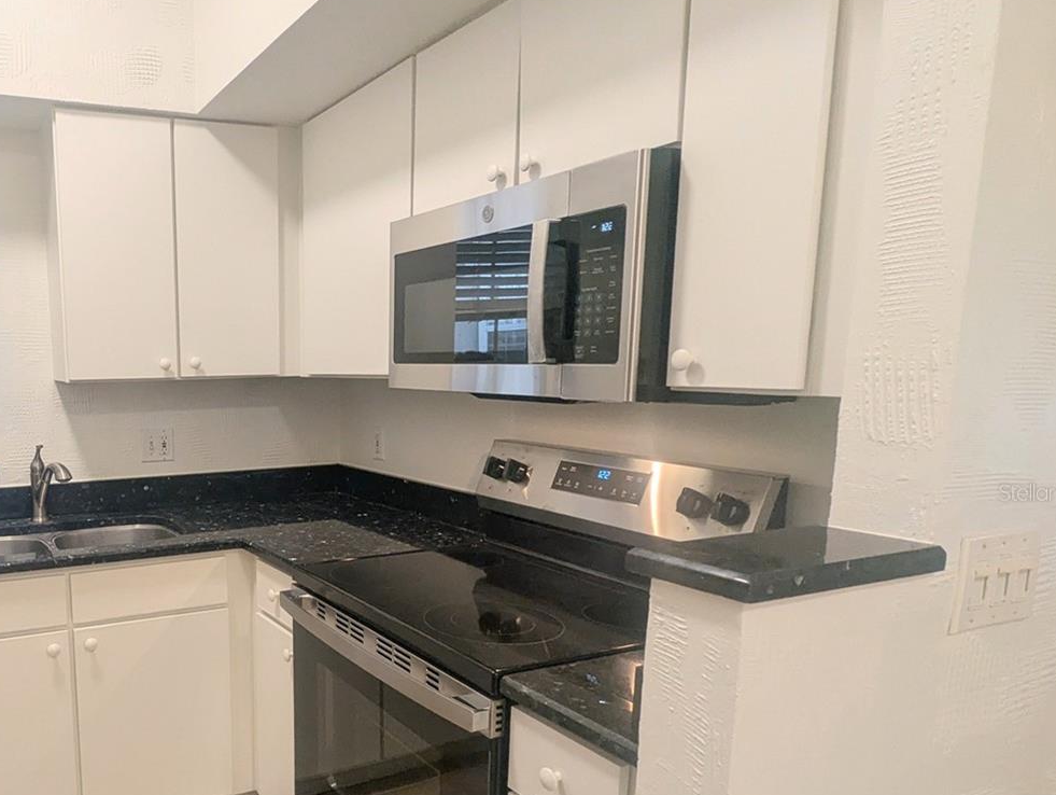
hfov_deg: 62.7
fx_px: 794
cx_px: 242
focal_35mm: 26
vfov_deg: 52.6
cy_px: 492
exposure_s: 1/60
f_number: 2.2
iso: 93
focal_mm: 2.35
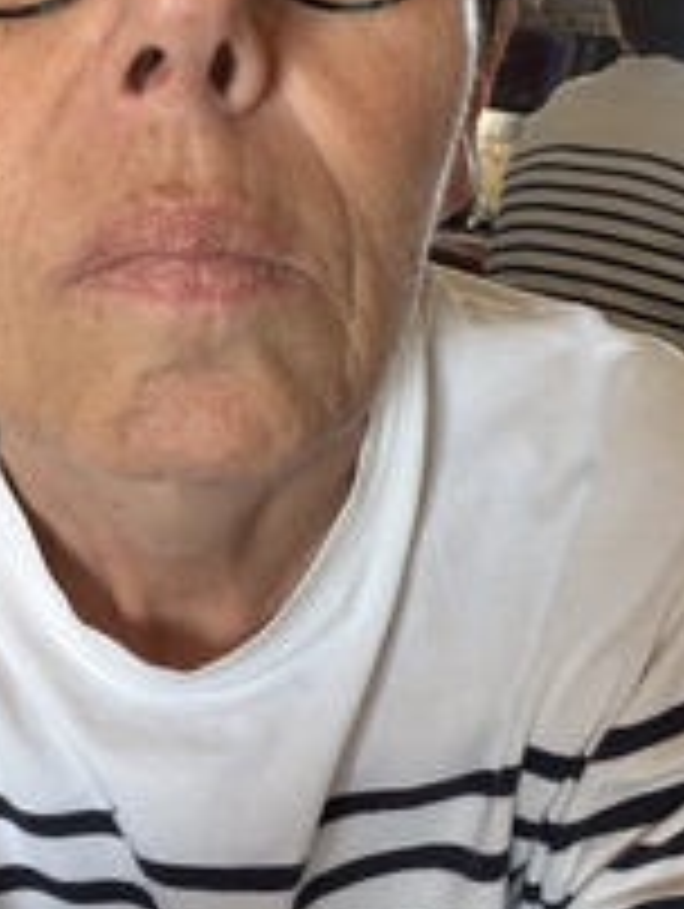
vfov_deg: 35.8
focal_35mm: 52
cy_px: 212
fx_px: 1367
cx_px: 200
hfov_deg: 27.8
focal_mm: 2.71
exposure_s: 1/60
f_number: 1.9
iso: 200
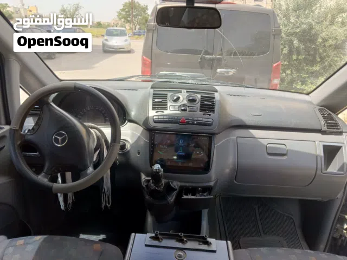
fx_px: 241
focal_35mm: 24
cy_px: 130
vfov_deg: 56.8
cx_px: 174
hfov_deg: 71.6
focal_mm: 4.09
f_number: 1.6
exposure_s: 1/127
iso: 50
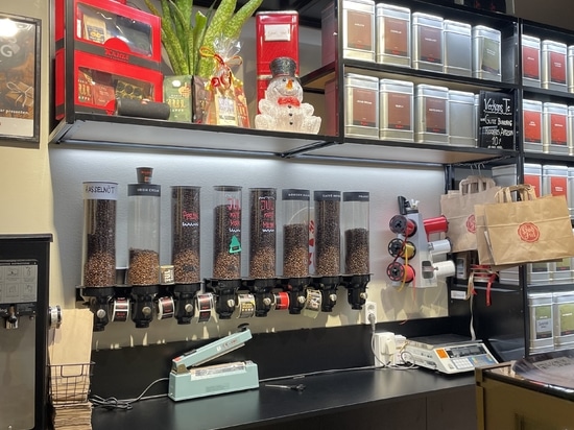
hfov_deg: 67.3
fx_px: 431
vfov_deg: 53.0
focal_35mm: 26
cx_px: 287
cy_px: 215
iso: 100
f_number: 1.6
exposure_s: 1/120
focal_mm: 4.2
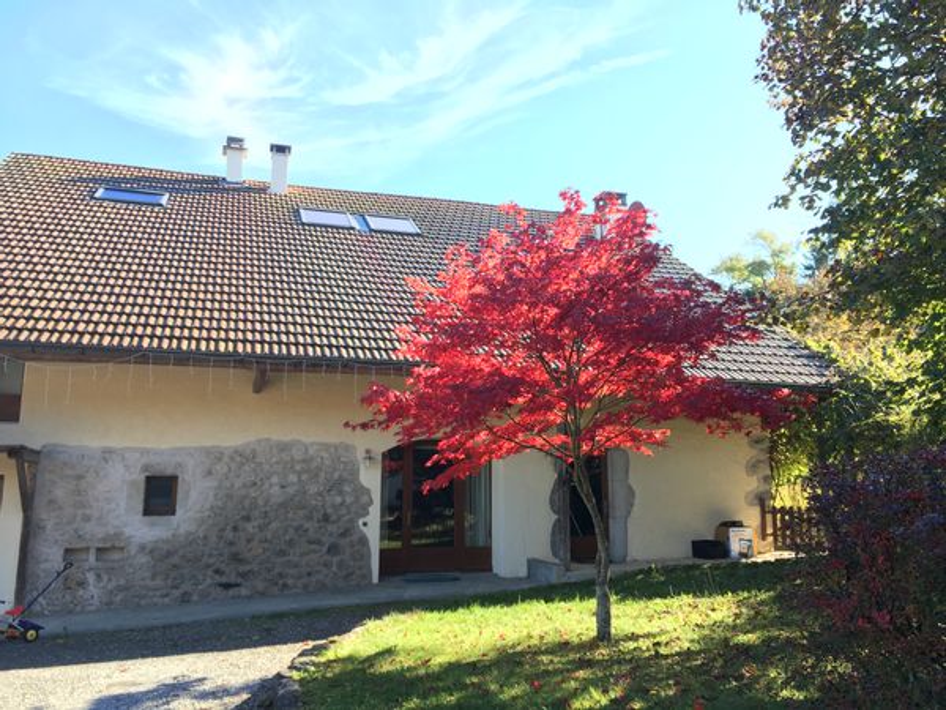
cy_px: 355
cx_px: 473
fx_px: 793
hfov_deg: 61.7
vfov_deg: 48.2
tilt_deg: +10.1
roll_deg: -0.3
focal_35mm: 29
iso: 25
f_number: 2.2
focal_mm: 4.15
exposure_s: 1/143
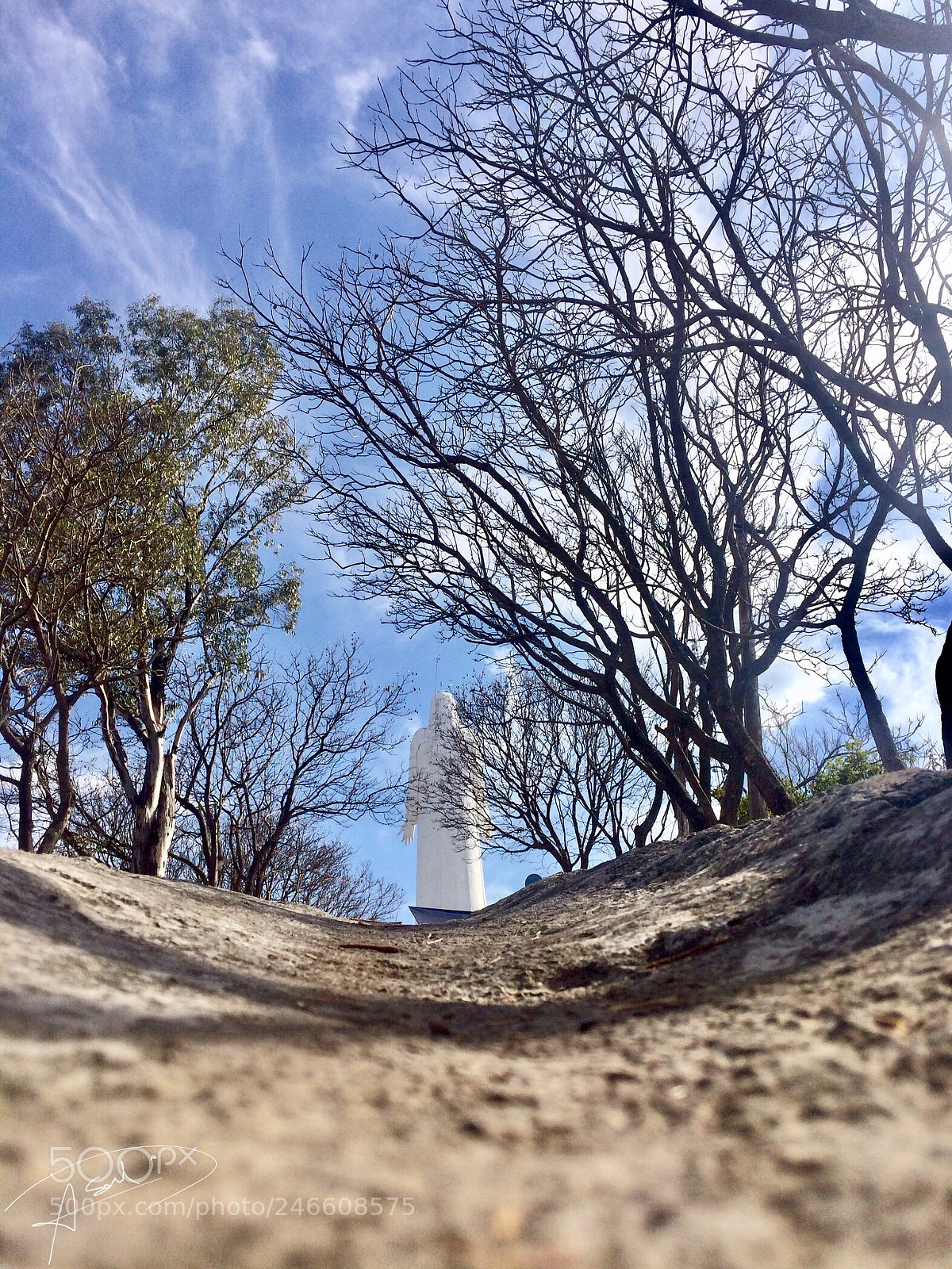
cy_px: 634
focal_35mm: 29
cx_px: 476
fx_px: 1063
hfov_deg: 48.2
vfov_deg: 61.7
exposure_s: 1/2740
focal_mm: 4.15
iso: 32
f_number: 2.2
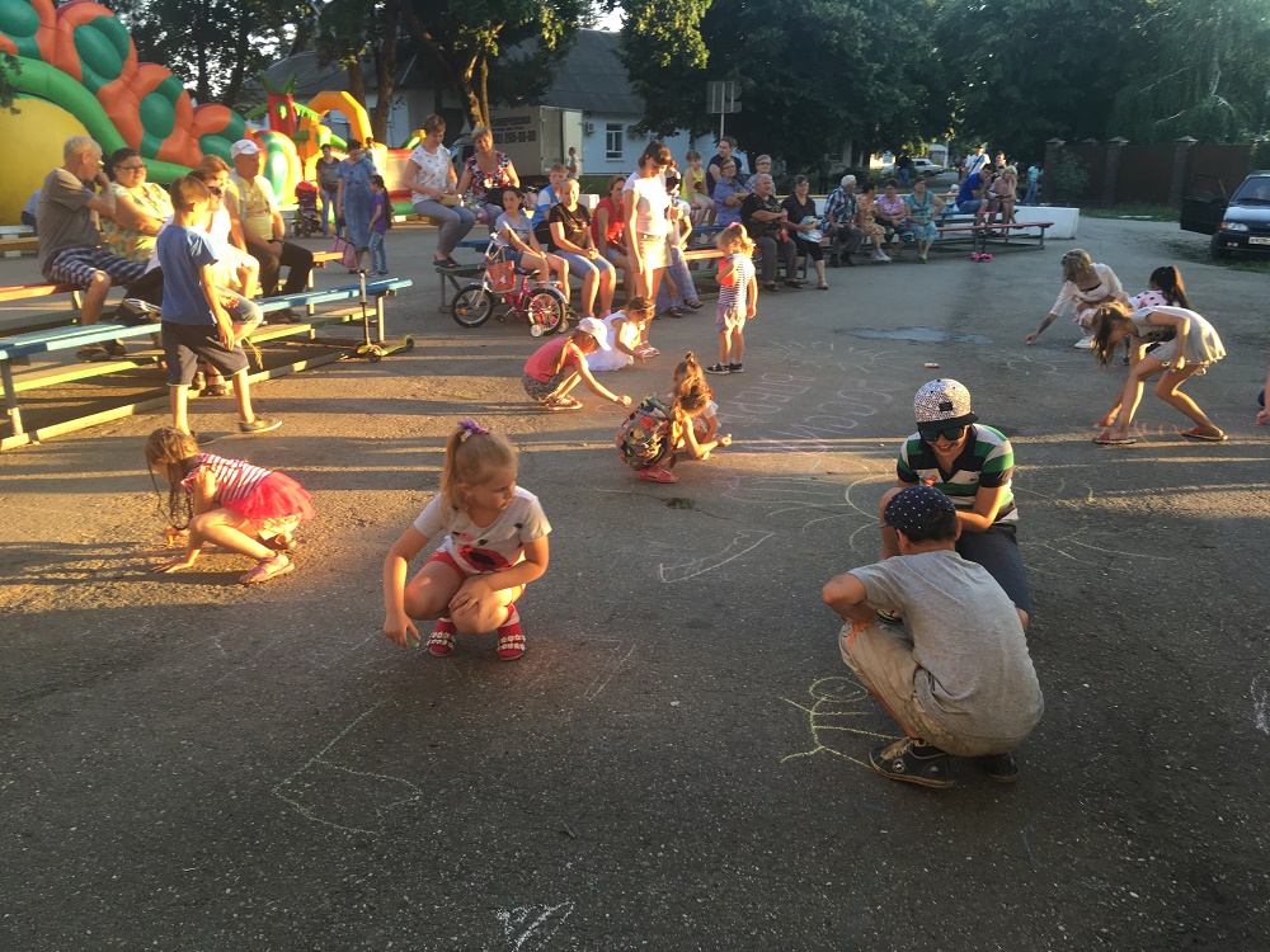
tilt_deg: -13.6
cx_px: 635
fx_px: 1064
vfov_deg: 48.2
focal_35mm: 29
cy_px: 476
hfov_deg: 61.7
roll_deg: -3.4
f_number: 2.2
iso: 40
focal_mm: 4.15
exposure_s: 1/100
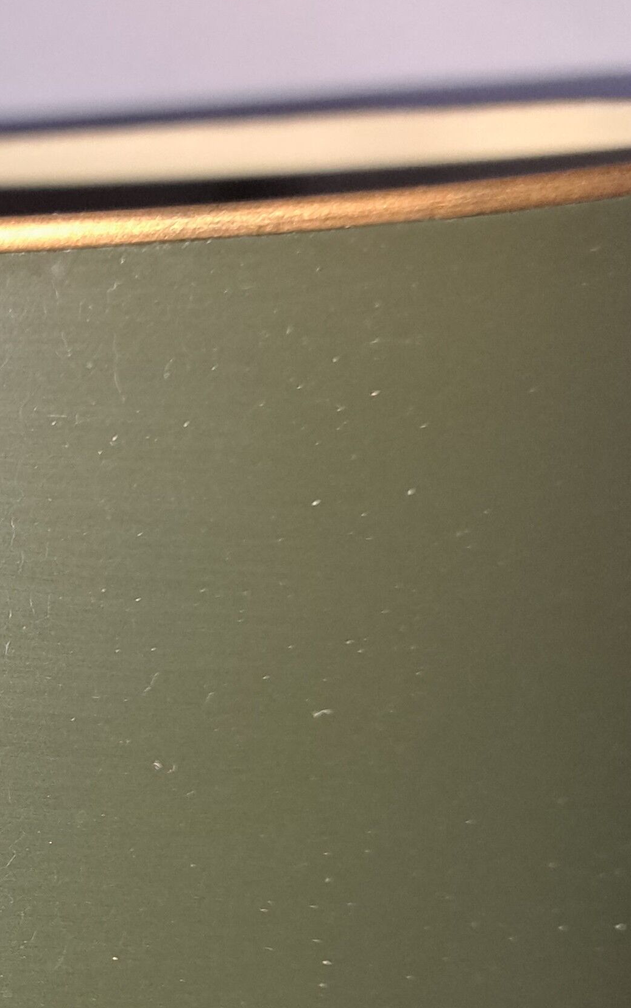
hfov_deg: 16.4
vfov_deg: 28.5
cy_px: 775
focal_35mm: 71
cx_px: -378
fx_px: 1953
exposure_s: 1/50
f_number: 1.8
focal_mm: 5.23
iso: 160
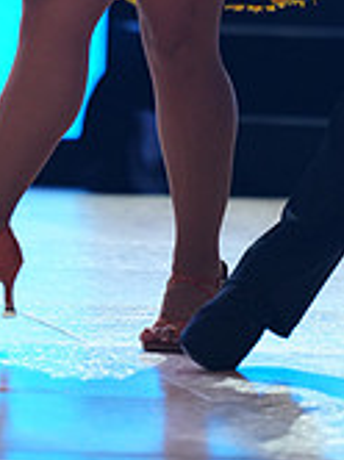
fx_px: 7957
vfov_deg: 3.3
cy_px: -310
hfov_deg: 2.5
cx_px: 262
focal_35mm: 599
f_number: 2.8
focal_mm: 178
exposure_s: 1/500
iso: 2000
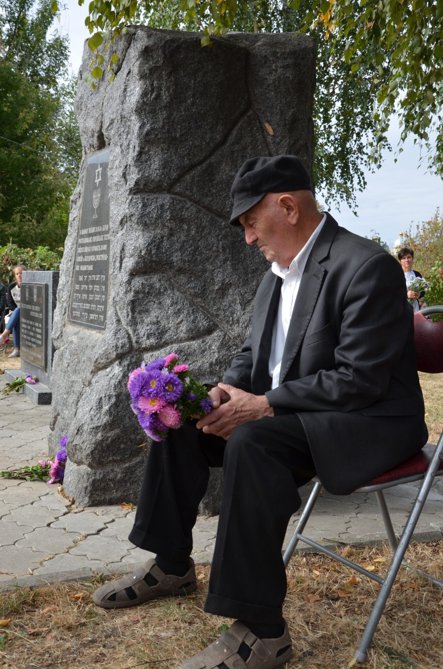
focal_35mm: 42
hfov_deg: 31.7
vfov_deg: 46.5
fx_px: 779
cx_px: 222
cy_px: 334
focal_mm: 28
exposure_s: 1/100
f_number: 9
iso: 100
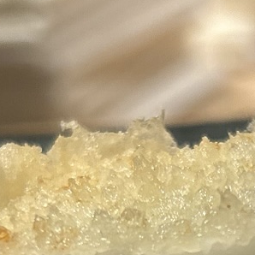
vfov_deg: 11.0
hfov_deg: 11.3
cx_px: 199
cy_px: 341
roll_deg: +3.5
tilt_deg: -26.0
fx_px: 1283
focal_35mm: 154
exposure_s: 1/100
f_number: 1.5
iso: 64
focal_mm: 5.7
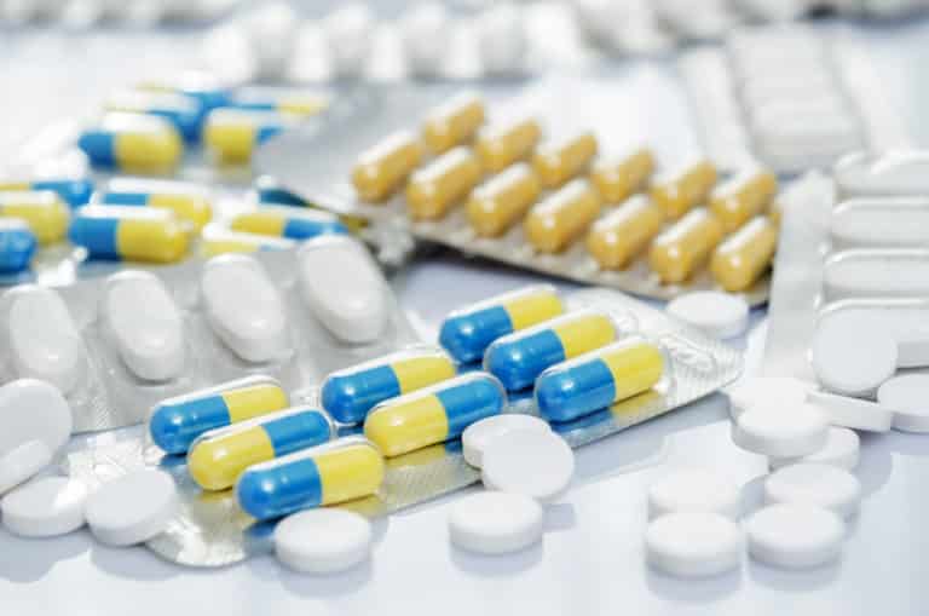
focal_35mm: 105
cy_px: 308
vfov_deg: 13.0
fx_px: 2704
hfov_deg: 19.5
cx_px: 464
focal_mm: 70
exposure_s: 1/125
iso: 200
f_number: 6.3
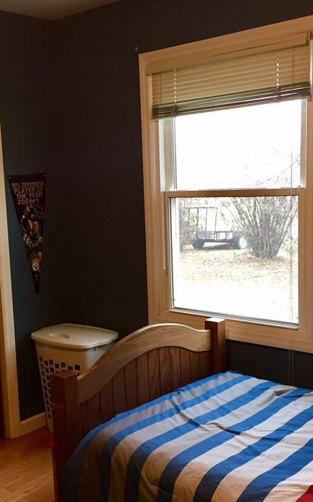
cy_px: 274
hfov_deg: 28.5
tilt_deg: -8.8
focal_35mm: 45
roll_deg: +2.4
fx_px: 615
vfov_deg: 44.3
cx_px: 125
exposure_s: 1/30
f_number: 2.2
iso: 80
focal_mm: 4.15
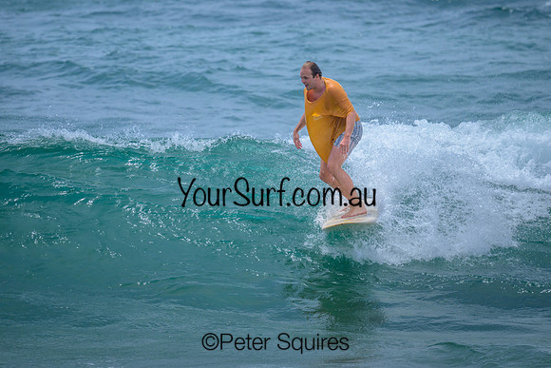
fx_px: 16846
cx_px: 295
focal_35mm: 1100
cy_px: 146
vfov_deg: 1.3
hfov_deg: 1.9
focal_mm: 800
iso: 280
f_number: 6.3
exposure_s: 1/3200
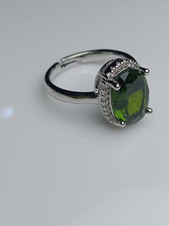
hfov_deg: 28.0
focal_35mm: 52
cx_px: 95
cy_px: 95
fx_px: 339
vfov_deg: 36.7
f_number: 1.8
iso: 50
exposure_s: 1/527
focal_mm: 3.98
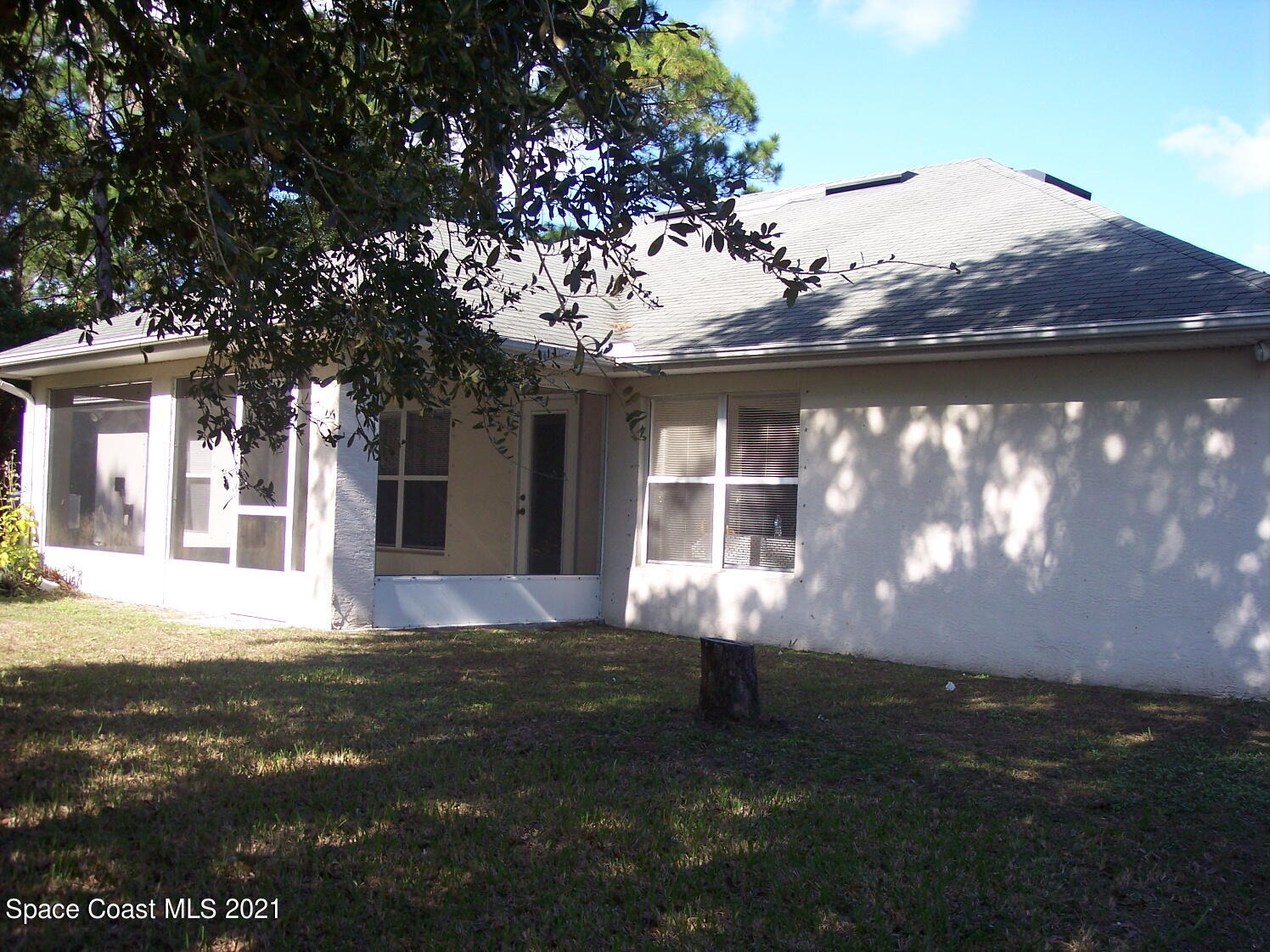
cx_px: 635
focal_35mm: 39
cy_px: 476
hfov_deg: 47.9
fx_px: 1431
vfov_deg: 36.8
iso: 100
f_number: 3.4
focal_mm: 8
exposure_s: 1/350
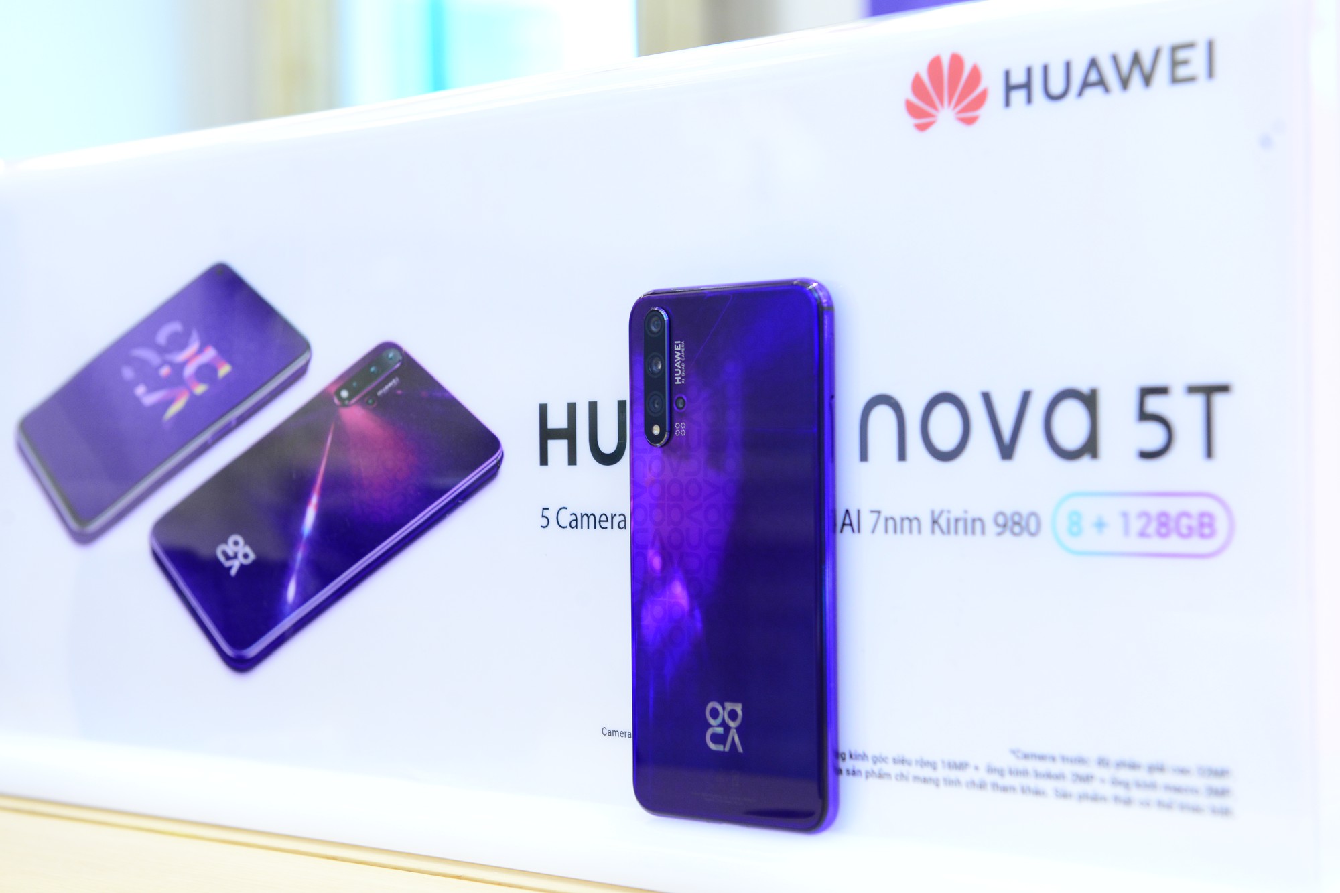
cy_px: 446
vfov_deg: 21.9
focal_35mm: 62
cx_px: 670
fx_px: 2307
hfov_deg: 32.4
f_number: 5.6
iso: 1600
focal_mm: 62
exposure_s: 1/40
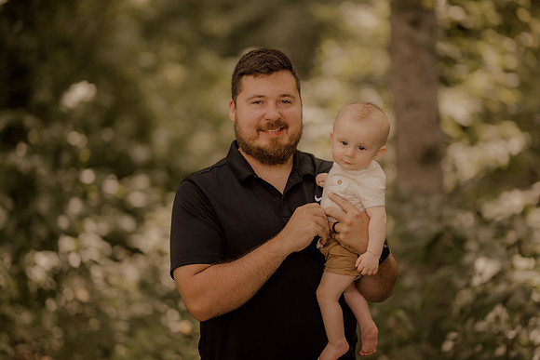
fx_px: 1275
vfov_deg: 16.1
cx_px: 270
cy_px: 180
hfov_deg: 23.9
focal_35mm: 85
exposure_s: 1/1250
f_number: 1.4
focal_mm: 85
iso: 160
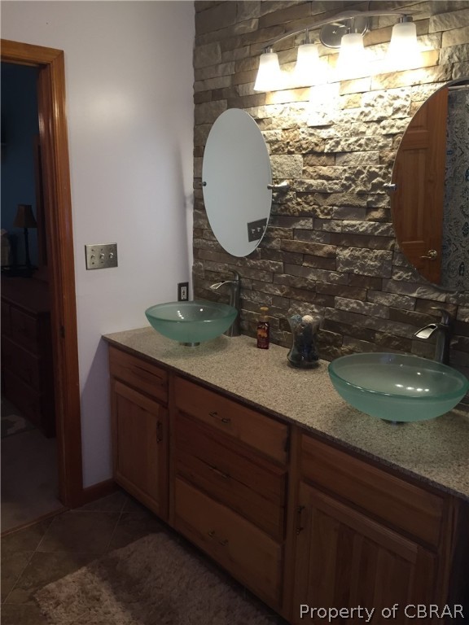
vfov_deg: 61.7
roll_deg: -1.8
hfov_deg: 48.2
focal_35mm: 29
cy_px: 312
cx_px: 234
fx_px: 524
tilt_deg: -12.7
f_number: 2.2
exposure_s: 1/30
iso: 50
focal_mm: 4.15
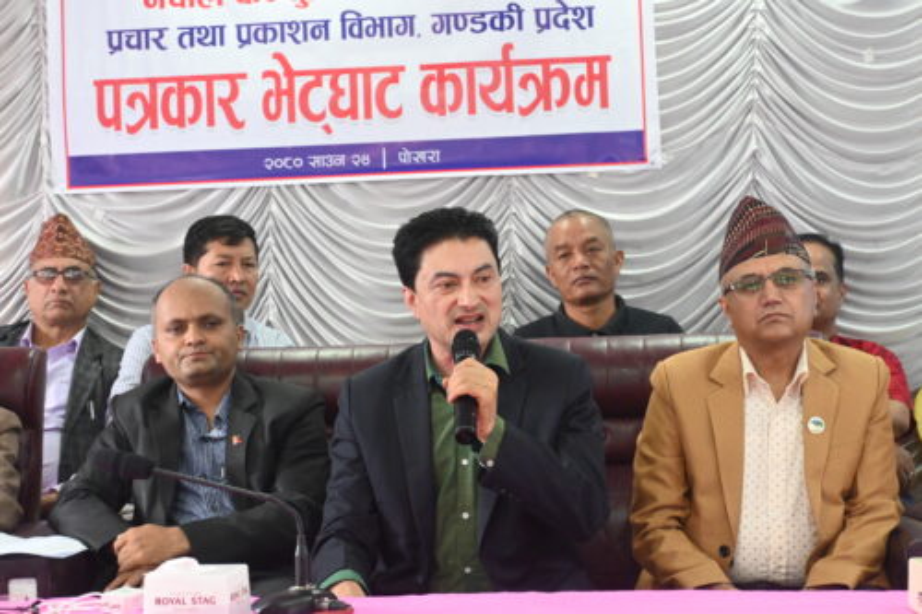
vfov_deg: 22.6
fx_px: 1536
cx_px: 461
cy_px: 307
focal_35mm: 60
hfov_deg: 33.4
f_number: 5.6
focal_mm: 40
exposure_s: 1/60
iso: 3600
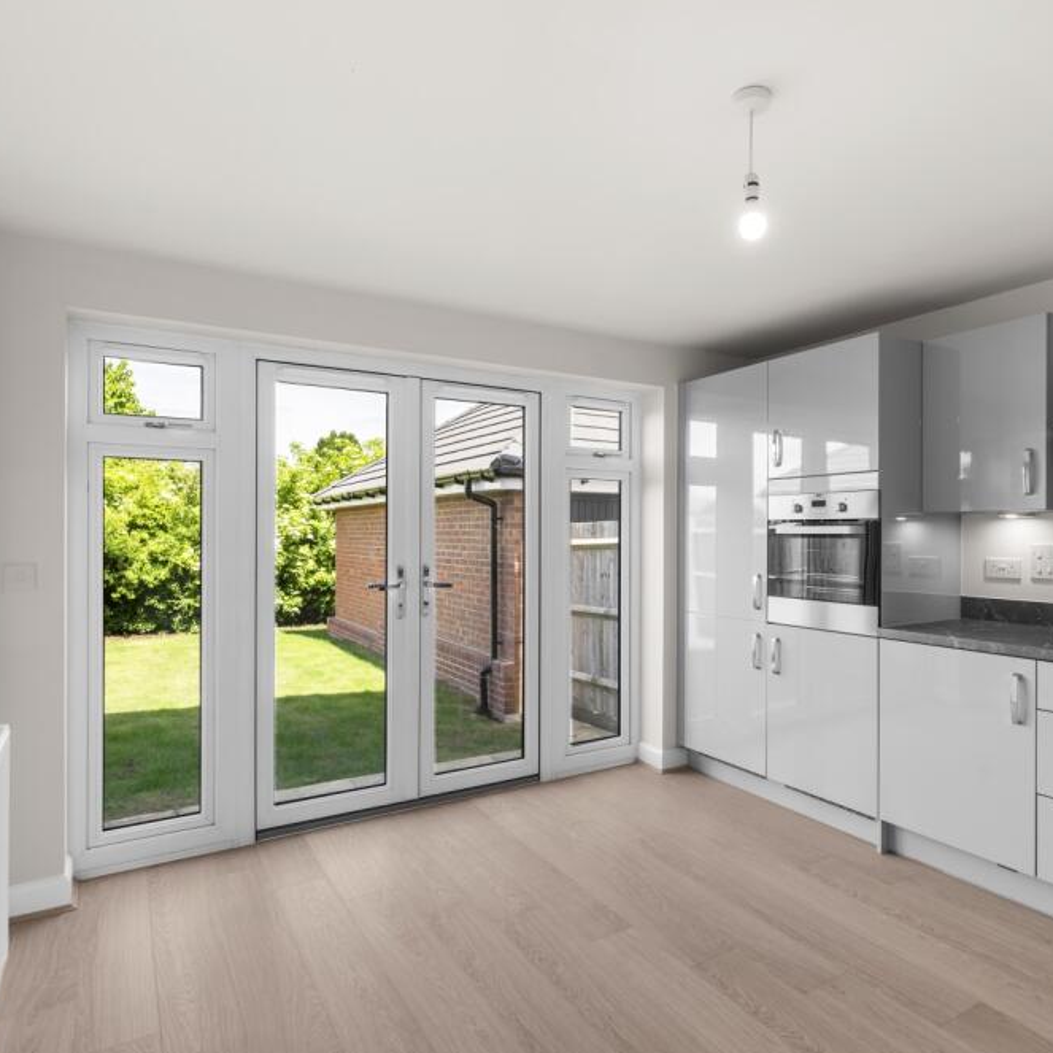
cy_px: 526
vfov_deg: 70.5
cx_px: 591
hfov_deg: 70.2
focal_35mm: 22
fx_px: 745
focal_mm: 16.5
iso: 320
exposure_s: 1/6
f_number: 8
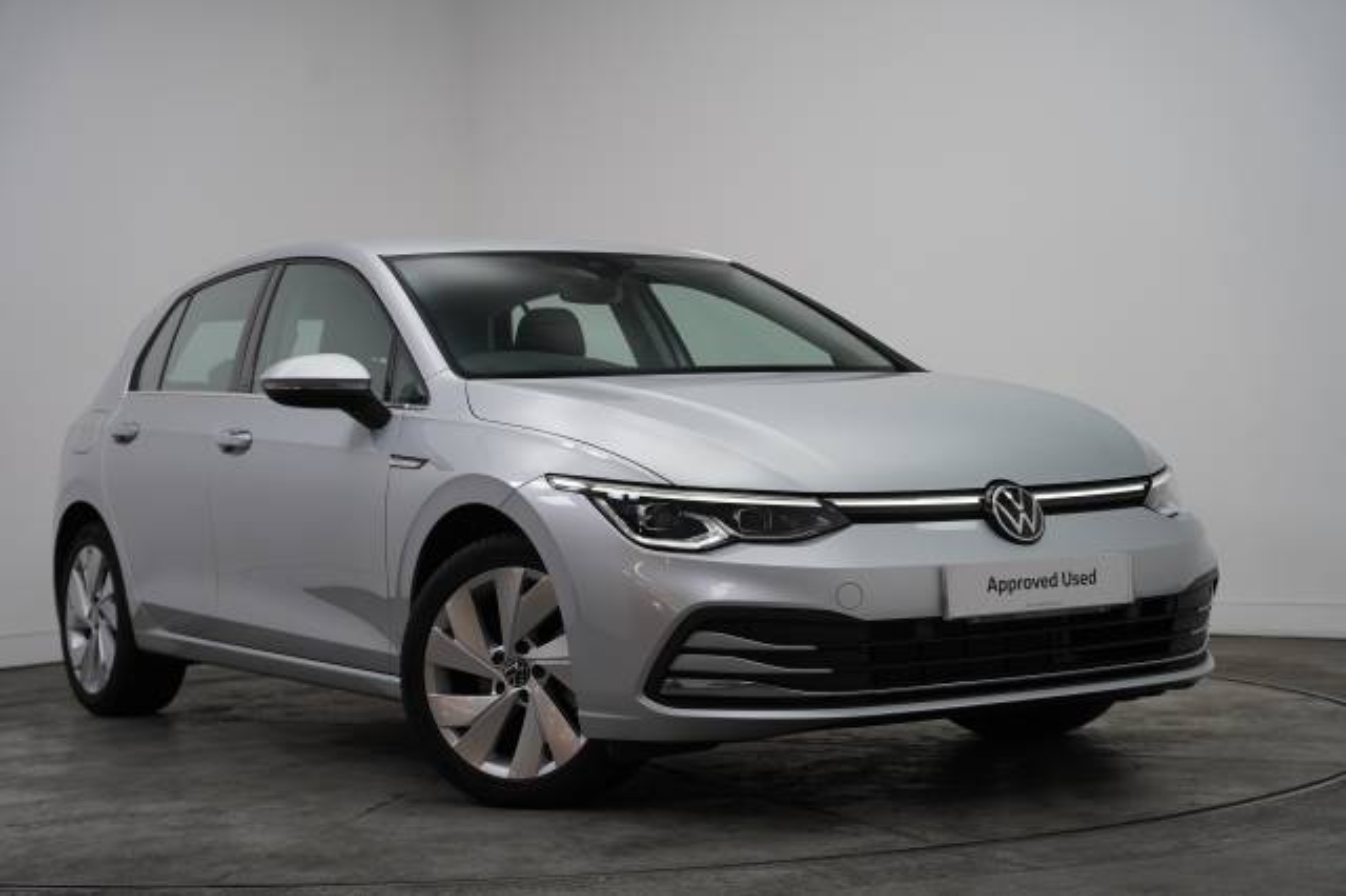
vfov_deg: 22.7
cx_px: 673
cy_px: 448
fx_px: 2227
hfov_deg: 33.6
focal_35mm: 60
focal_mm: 59.6
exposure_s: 1/60
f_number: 4
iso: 250
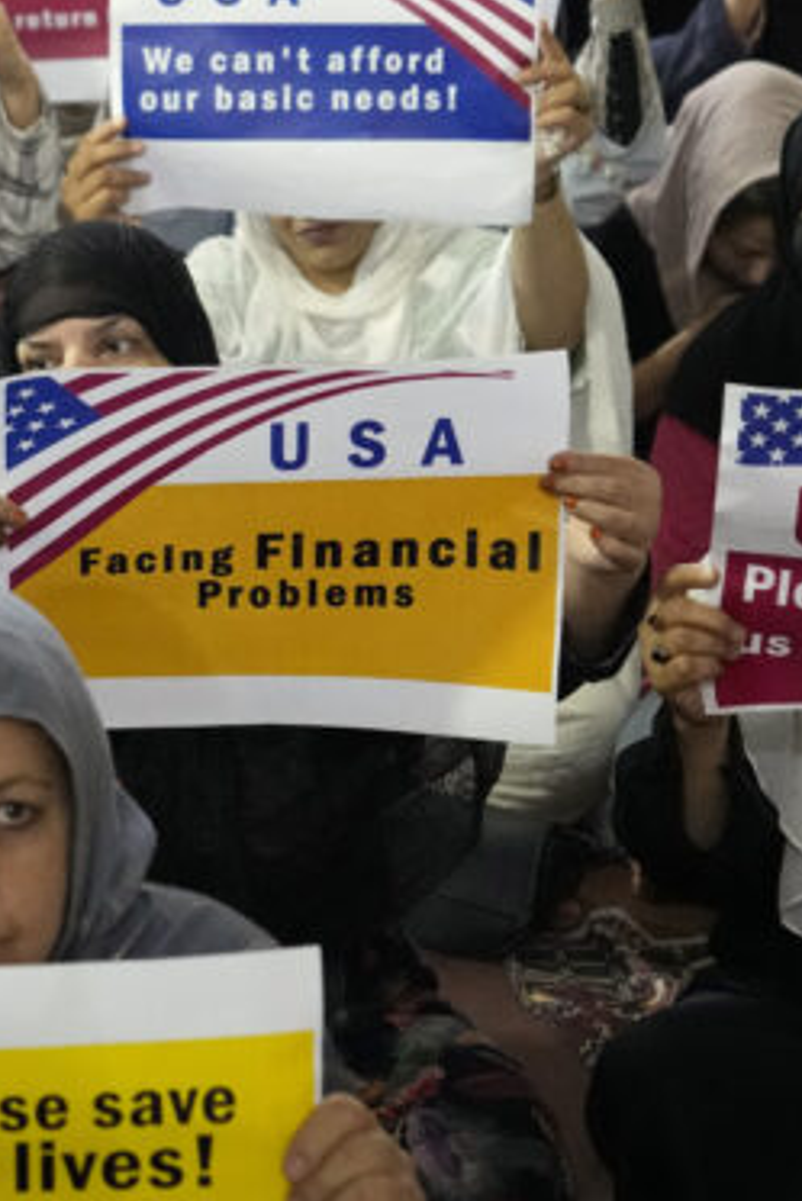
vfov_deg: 21.2
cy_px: 401
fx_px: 3205
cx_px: -39
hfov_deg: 14.0
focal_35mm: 96
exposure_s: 1/200
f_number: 2.8
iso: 6400
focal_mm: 35
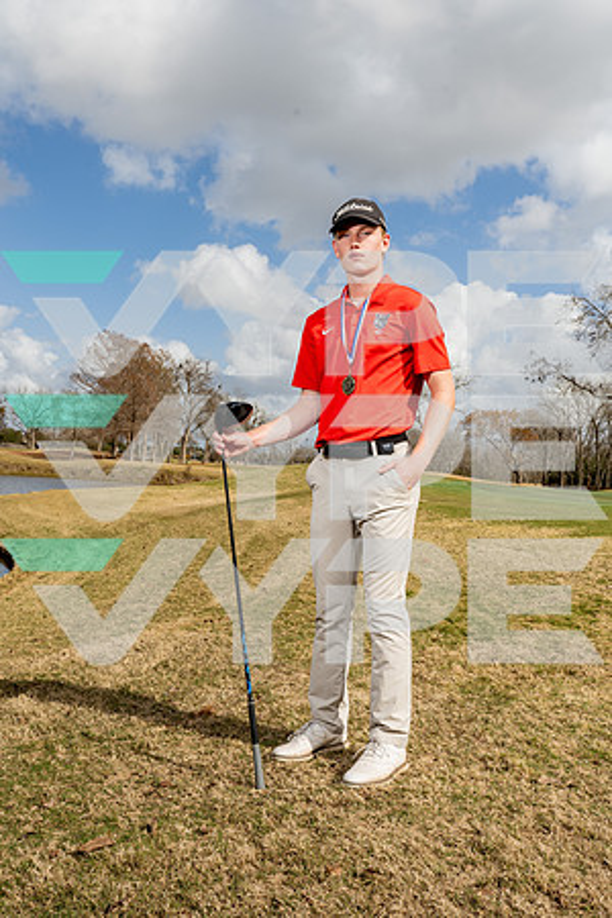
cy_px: 459
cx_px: 306
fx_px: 816
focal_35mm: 32
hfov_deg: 41.1
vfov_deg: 58.7
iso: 100
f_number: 11
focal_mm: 32
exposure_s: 1/250
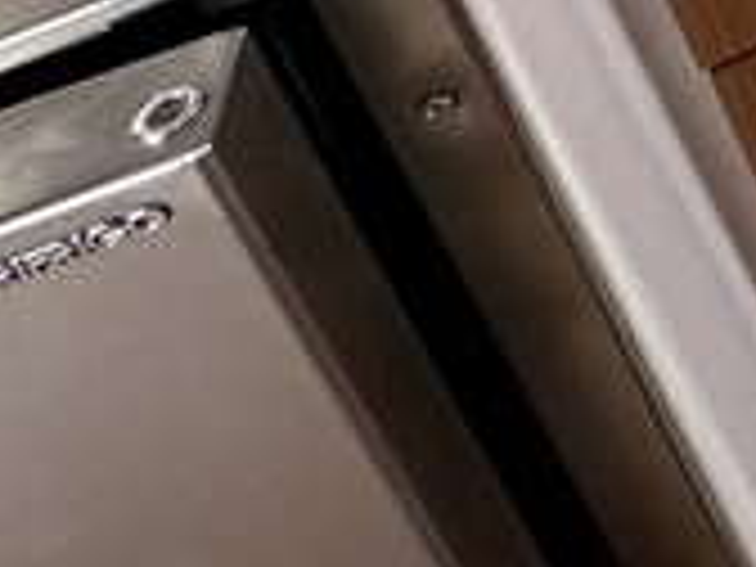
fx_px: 2184
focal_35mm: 100
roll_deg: +1.2
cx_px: 2120
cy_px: -1400
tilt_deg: -24.6
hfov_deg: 12.2
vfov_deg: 9.3
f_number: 2.2
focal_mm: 2.22
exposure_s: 1/99
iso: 100
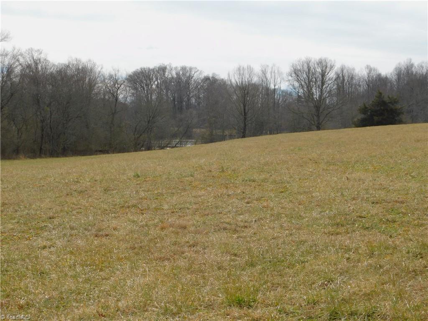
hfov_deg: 27.4
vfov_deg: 20.7
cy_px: 160
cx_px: 214
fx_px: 878
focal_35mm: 71
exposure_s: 1/800
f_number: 4.3
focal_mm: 12.6
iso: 125
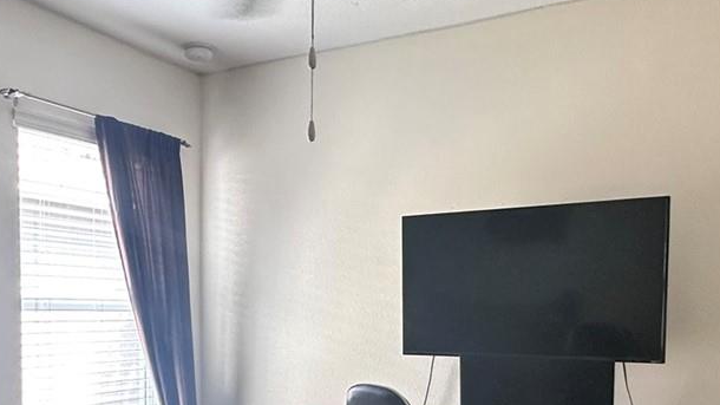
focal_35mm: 40
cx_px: 284
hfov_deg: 50.1
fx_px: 764
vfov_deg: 28.5
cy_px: 370
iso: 320
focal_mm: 2.22
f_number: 2.2
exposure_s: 1/74
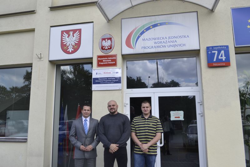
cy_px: 84
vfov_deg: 43.6
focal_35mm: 30
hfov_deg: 61.9
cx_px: 125
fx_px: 208
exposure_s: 1/160
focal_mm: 20
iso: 100
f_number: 6.3
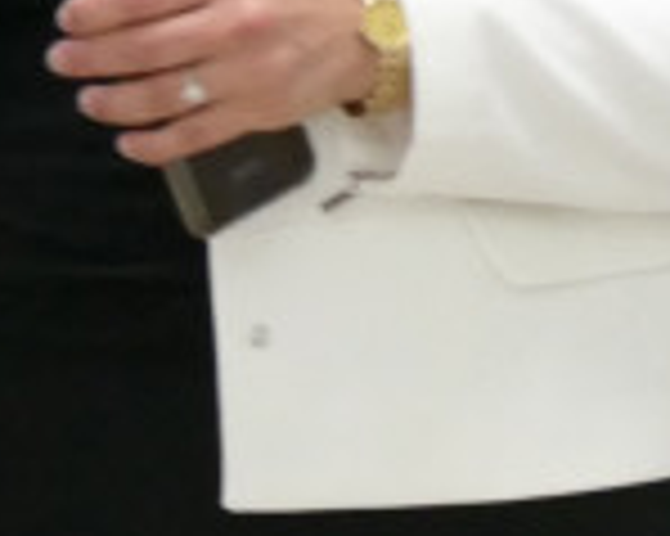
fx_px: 10344
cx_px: -1241
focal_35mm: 522
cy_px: -236
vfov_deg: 3.0
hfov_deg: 3.6
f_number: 3.7
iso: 1600
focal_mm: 30.31
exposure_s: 1/50
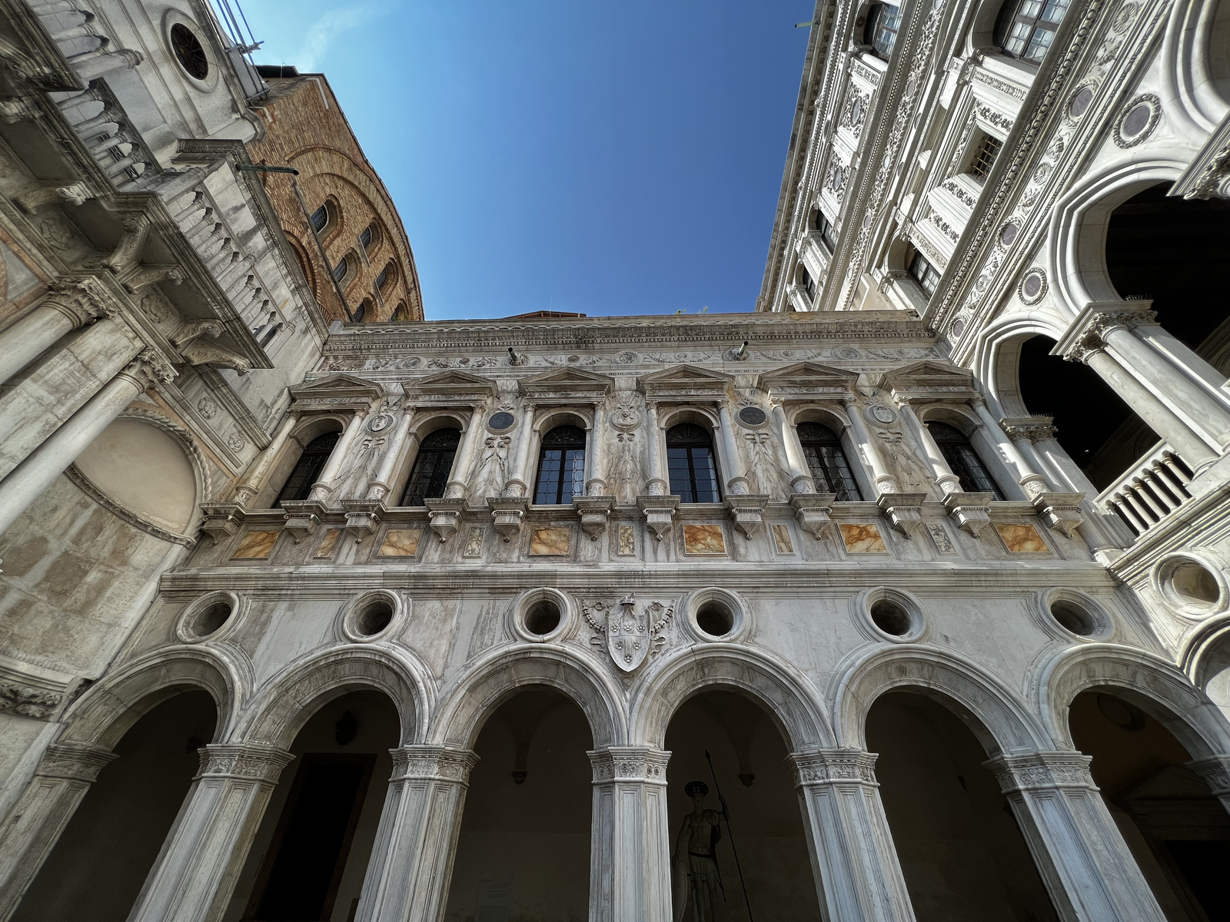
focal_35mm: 13
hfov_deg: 106.2
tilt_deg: +42.1
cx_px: 615
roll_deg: +0.1
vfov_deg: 89.9
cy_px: 461
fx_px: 462
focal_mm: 1.57
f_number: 1.8
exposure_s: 1/834
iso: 32
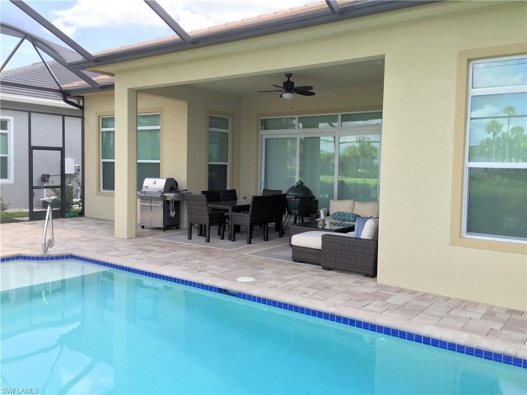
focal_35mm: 29
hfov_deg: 61.7
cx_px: 264
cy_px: 198
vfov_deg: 48.2
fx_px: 442
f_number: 2.2
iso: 32
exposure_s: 1/240
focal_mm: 4.15
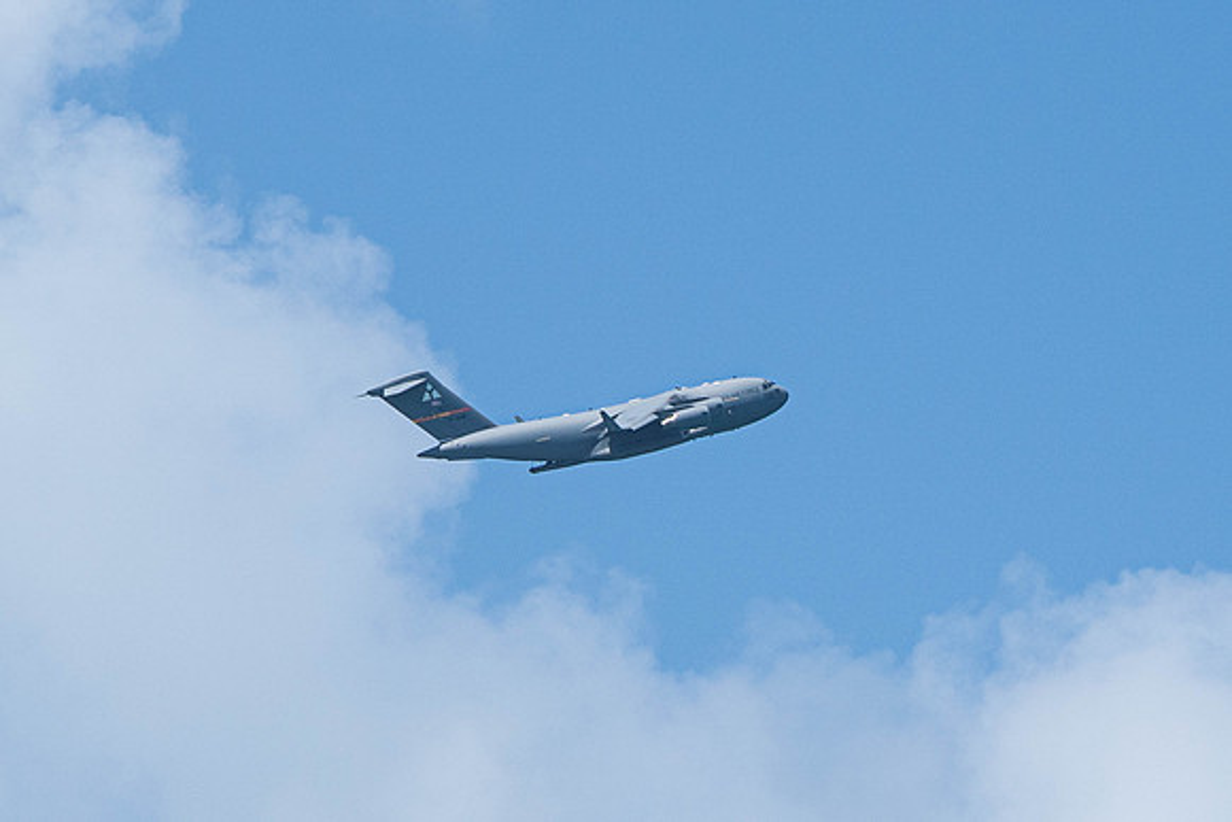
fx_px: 17745
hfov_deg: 4.0
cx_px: 604
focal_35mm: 518
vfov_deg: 2.7
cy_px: 325
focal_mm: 218
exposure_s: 1/1250
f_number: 10
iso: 640
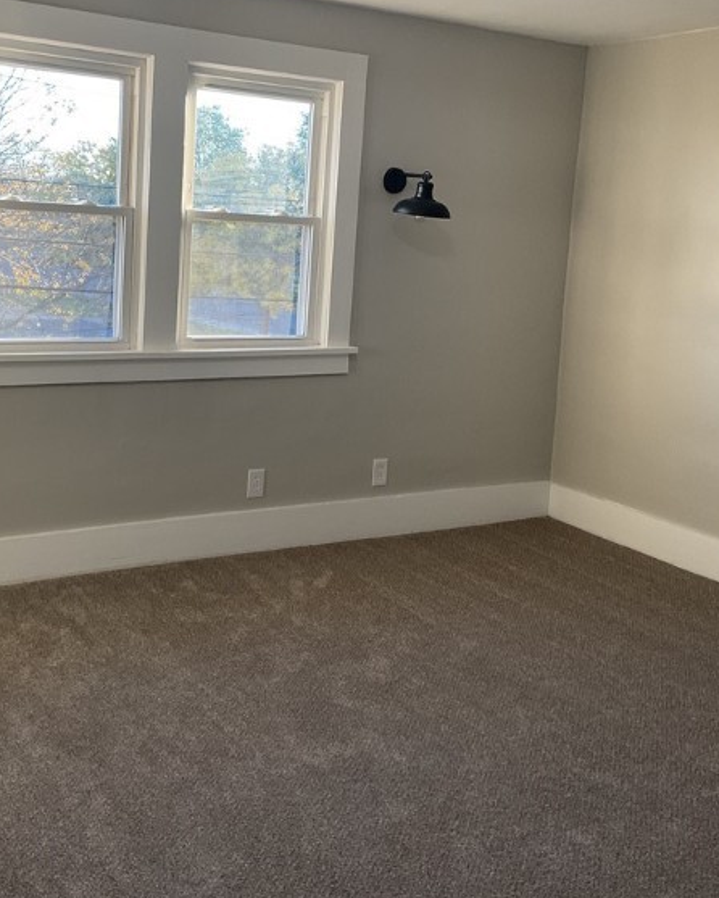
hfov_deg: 38.0
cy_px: 350
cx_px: 269
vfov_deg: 46.5
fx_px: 1037
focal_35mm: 39
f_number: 1.8
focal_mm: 3
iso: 64
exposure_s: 1/120
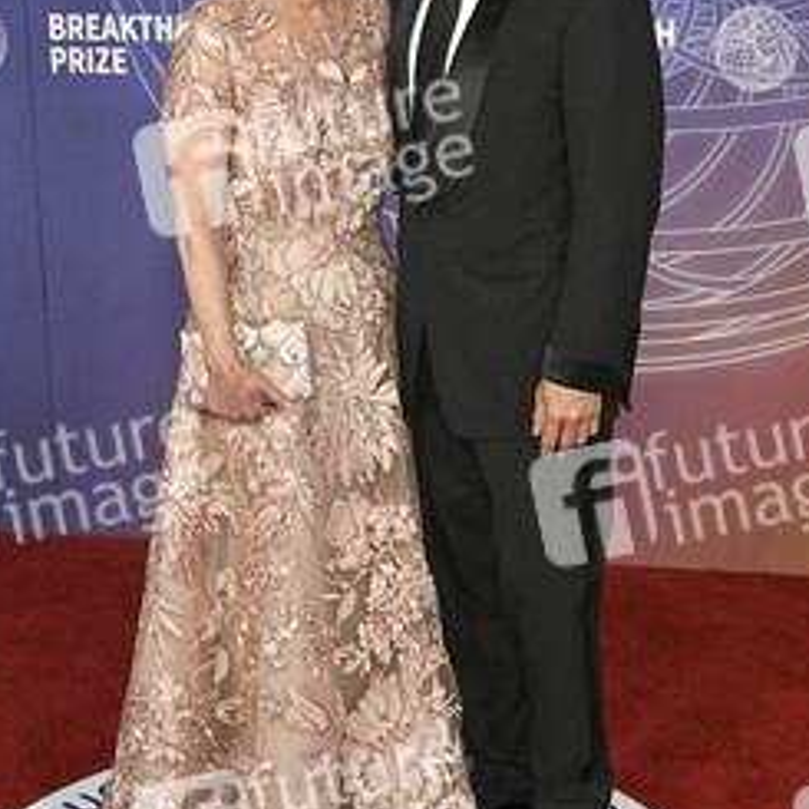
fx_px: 1983
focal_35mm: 75
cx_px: 400
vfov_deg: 23.0
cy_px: 324
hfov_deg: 23.1
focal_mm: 54
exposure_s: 1/320
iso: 2000
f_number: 4
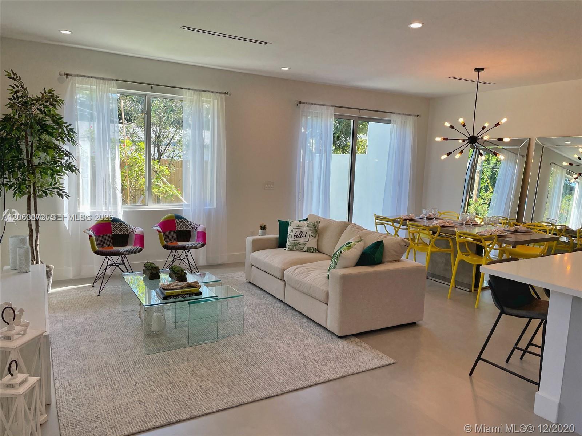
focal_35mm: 26
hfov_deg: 67.3
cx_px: 291
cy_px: 218
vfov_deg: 53.1
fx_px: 437
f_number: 1.6
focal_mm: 4.2
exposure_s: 1/152
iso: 32
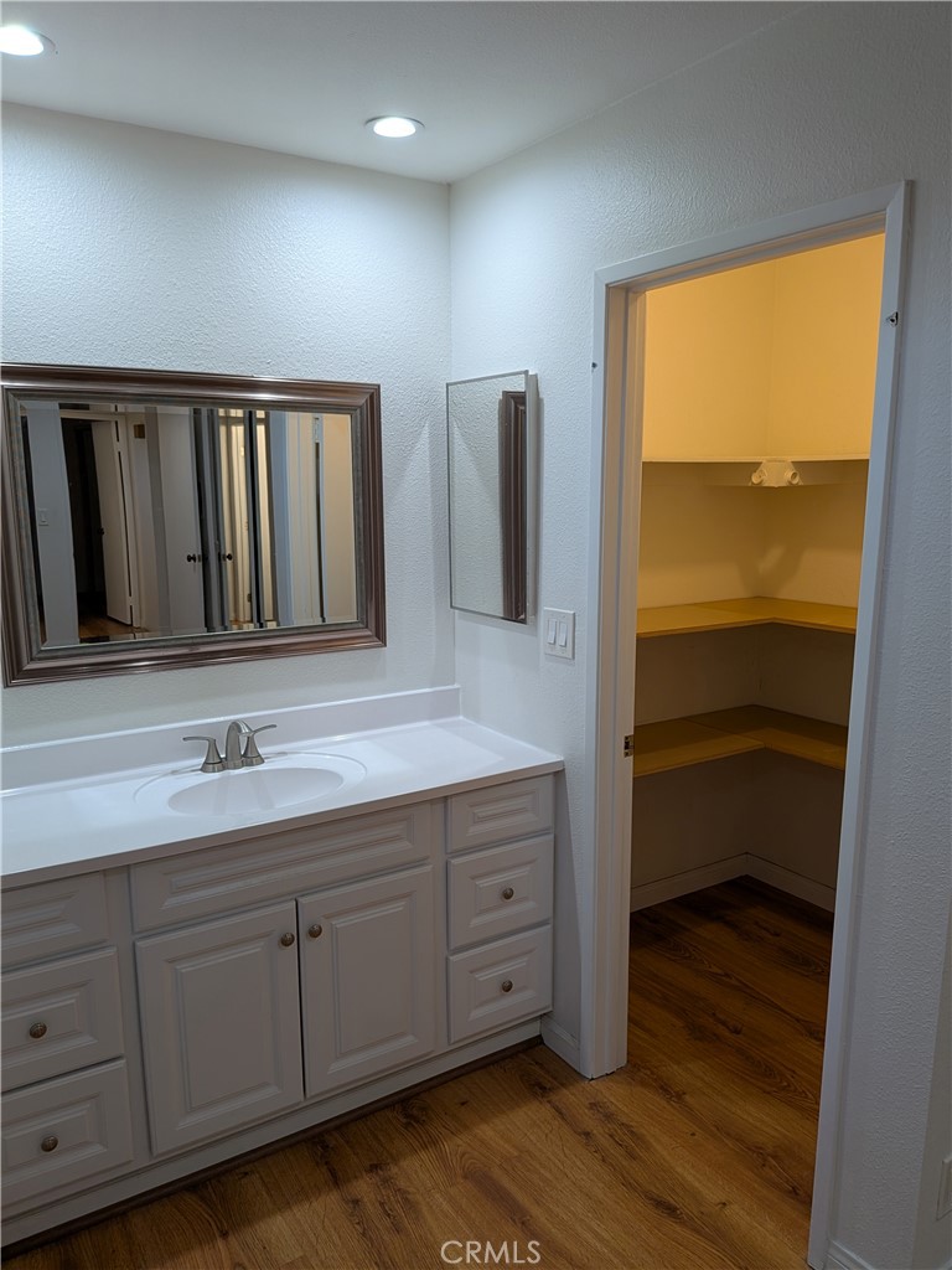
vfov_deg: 71.6
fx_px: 880
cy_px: 635
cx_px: 476
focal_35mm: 24
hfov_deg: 56.8
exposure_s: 1/60
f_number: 1.7
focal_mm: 4.53
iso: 46
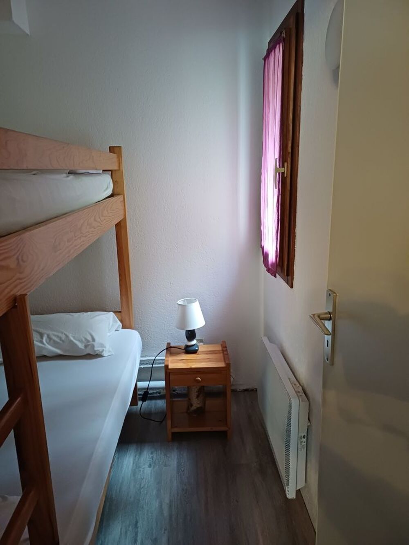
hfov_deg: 54.9
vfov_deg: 69.4
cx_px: 204
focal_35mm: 25
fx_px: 394
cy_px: 272
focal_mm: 4.65
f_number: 1.8
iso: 800
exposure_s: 1/20
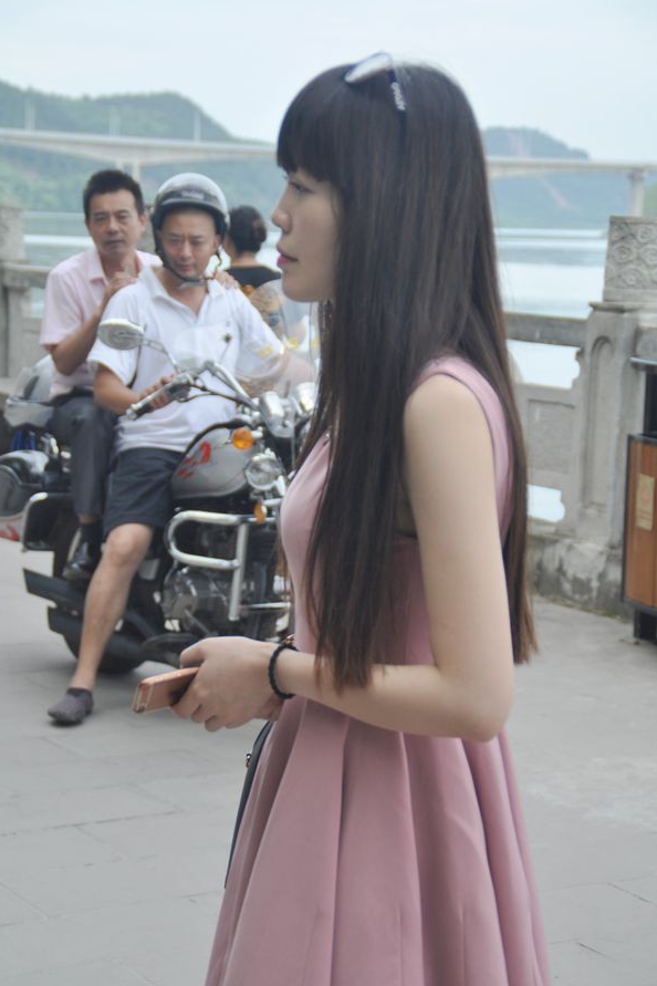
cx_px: 327
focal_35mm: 85
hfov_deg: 16.1
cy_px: 495
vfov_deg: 23.9
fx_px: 2327
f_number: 5.6
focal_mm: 56
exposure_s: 1/400
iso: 250
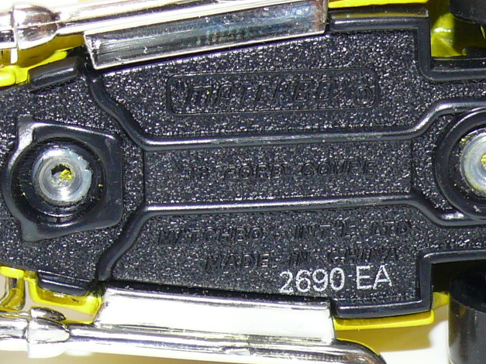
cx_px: 218
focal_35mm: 227
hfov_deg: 8.7
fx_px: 3186
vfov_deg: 6.5
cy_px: 161
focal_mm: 12.5
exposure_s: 1/30
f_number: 4
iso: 100
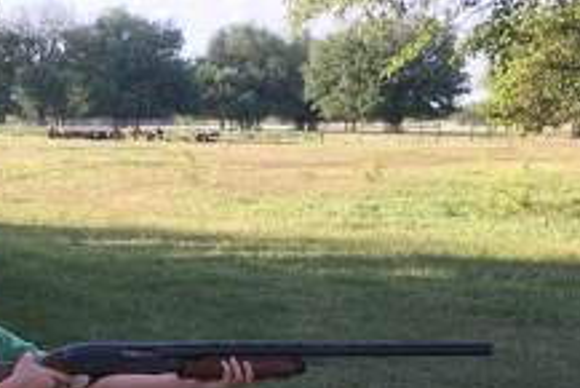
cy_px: 468
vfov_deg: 14.9
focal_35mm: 89
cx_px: -40
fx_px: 1435
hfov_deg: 21.8
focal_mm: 4.15
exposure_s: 1/199
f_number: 2.2
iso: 25
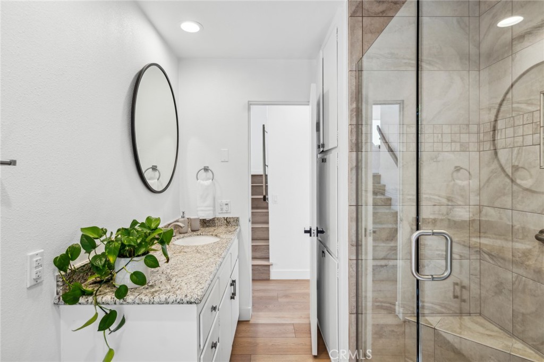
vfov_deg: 64.5
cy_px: 181
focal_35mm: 19
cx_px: 272
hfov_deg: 87.0
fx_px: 287
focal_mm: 19
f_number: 8
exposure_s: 1/5
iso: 80
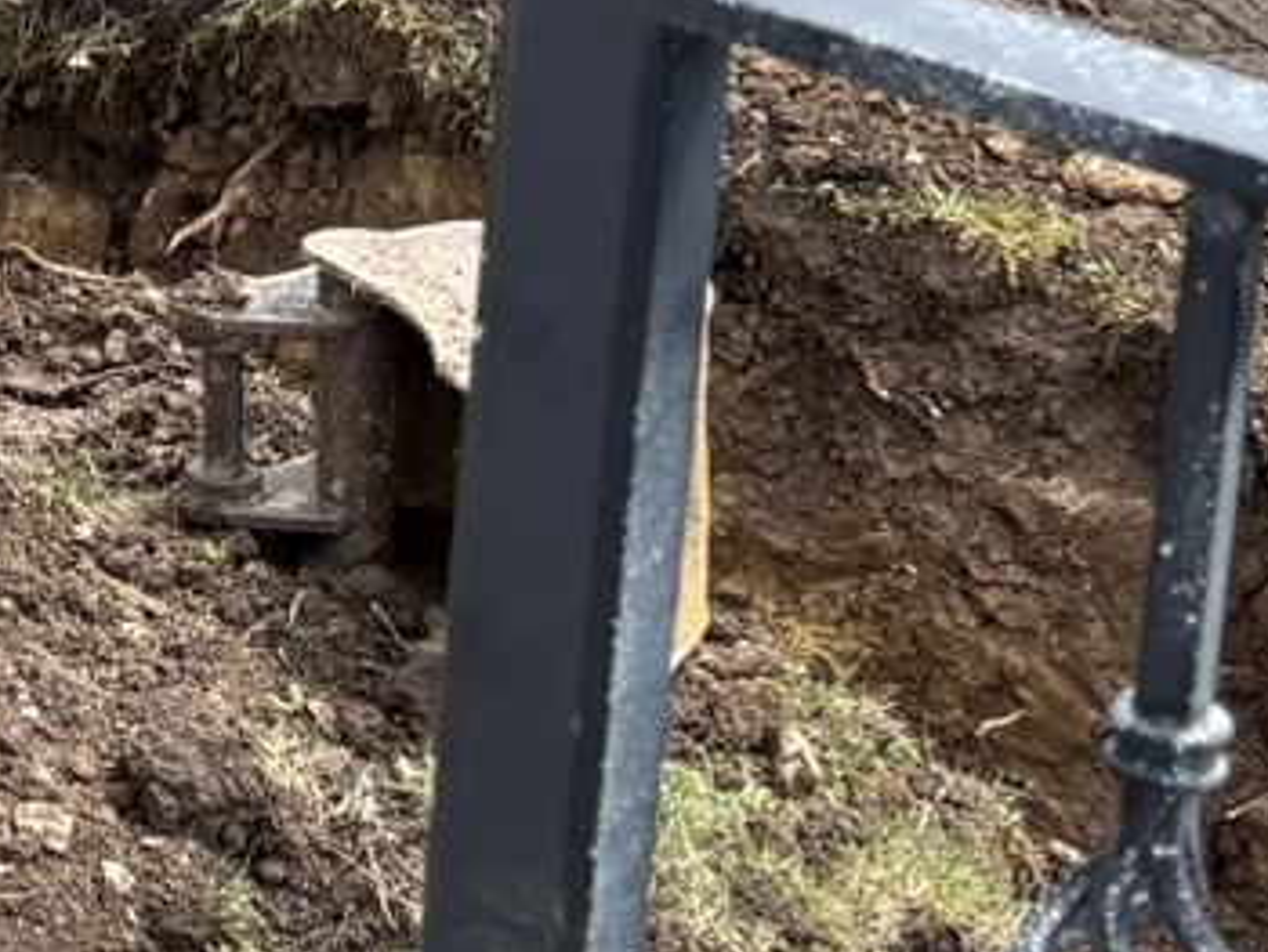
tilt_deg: -13.7
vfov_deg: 9.2
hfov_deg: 11.1
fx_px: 5572
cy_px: -941
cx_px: -1663
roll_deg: +0.7
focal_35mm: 152
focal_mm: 5.96
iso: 50
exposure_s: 1/782
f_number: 1.6
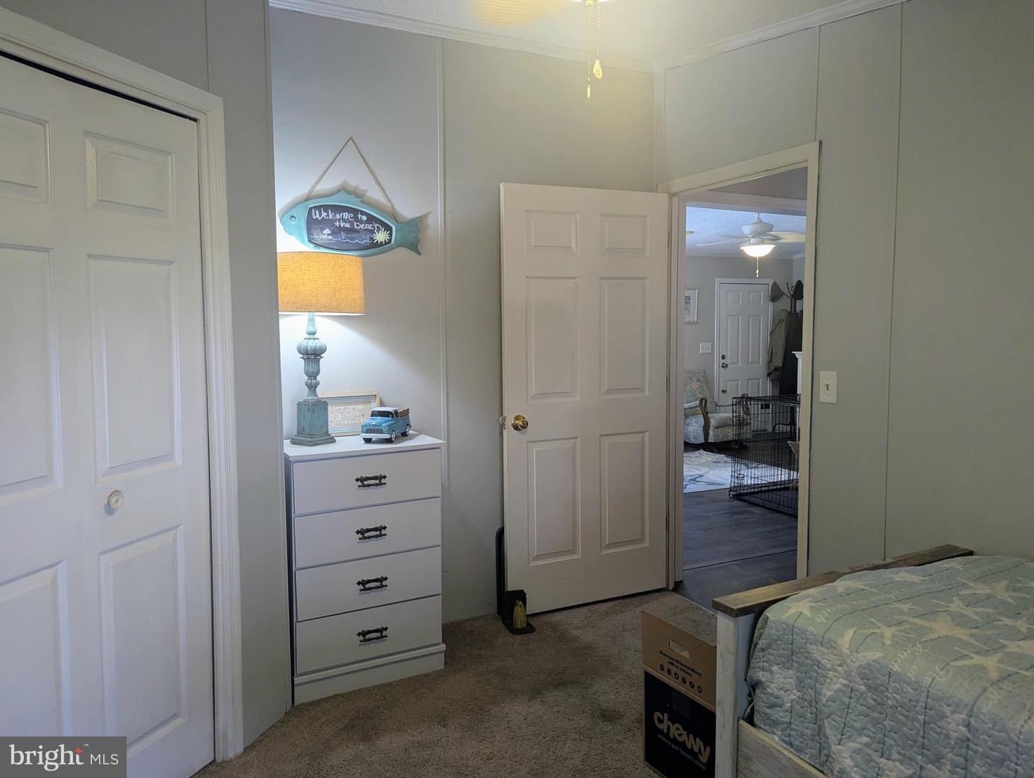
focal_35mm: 24
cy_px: 389
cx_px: 517
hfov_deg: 71.5
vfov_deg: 56.9
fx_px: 718
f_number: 1.85
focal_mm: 6.81
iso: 140
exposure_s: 1/60
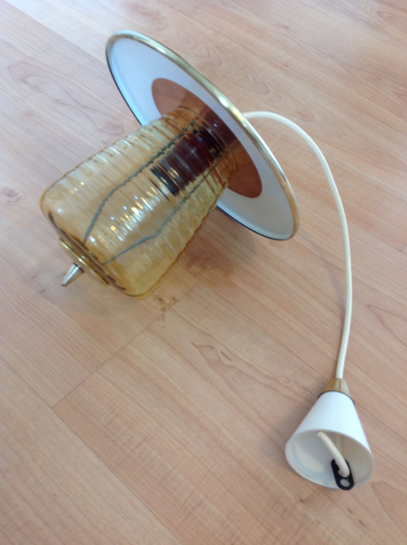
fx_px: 550
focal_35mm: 35
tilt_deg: -53.3
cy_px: 272
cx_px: 204
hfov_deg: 40.6
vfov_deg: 52.7
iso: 80
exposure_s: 1/15
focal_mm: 4.28
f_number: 2.4
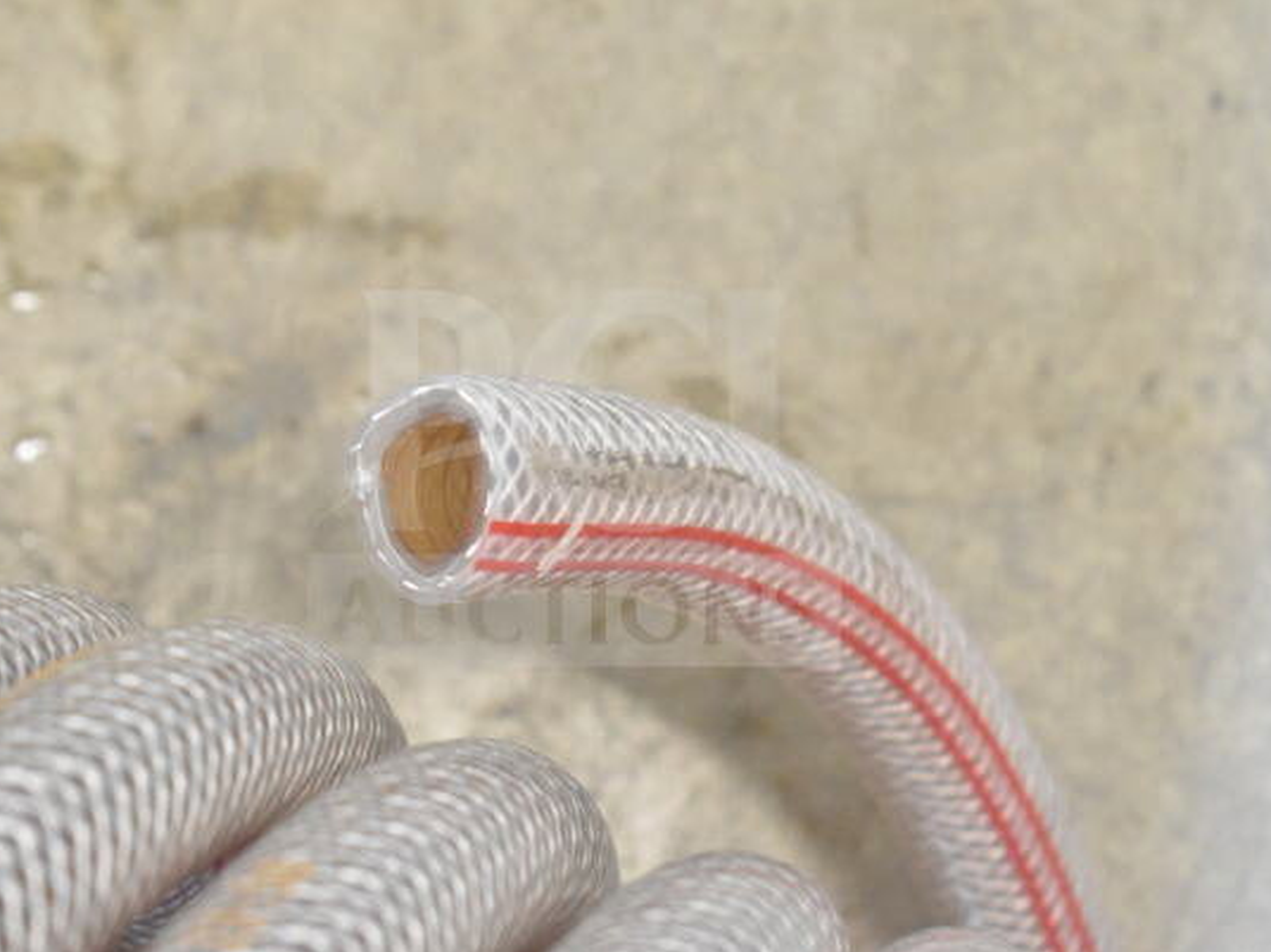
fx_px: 3324
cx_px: 573
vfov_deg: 16.3
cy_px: 478
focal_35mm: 91
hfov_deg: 21.6
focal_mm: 55
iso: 10000
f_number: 5.6
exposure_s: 1/100
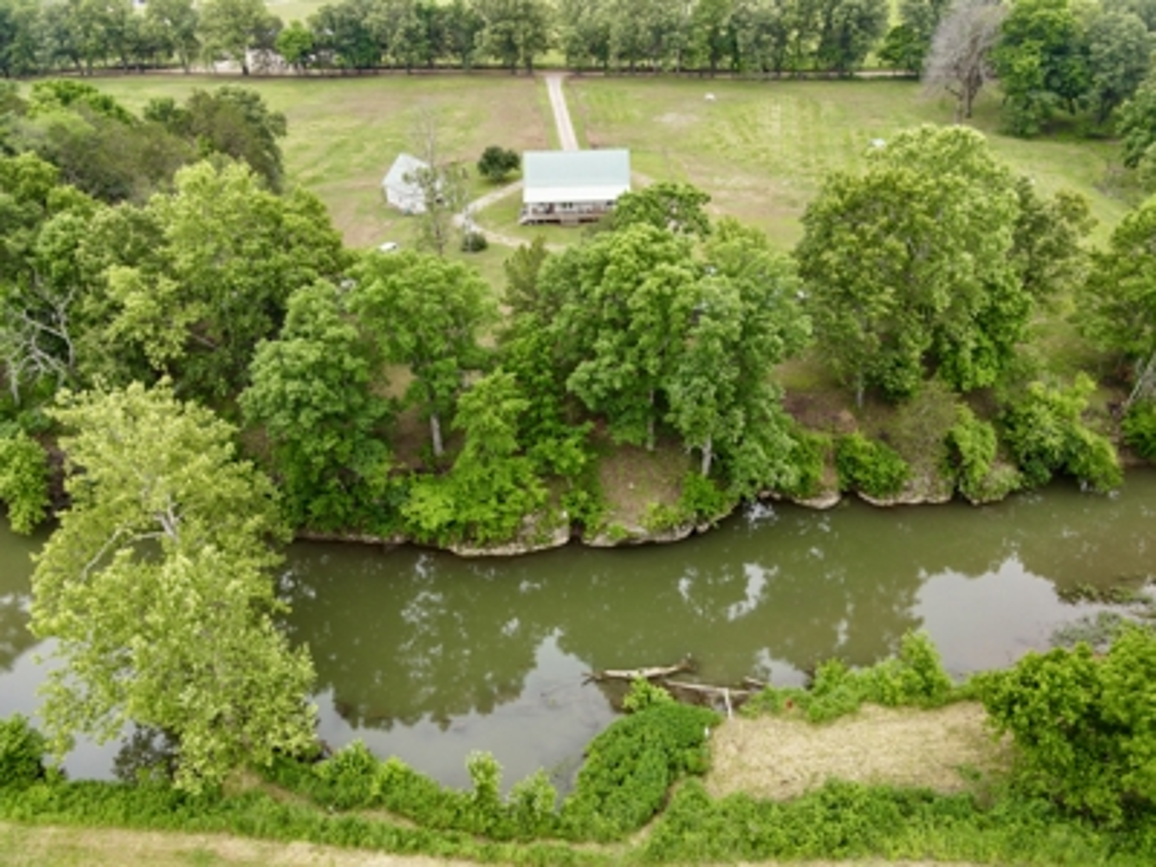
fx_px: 801
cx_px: 578
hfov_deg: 71.6
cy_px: 434
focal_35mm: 24
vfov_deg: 56.8
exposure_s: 1/125
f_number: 2.8
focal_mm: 4.5
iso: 110
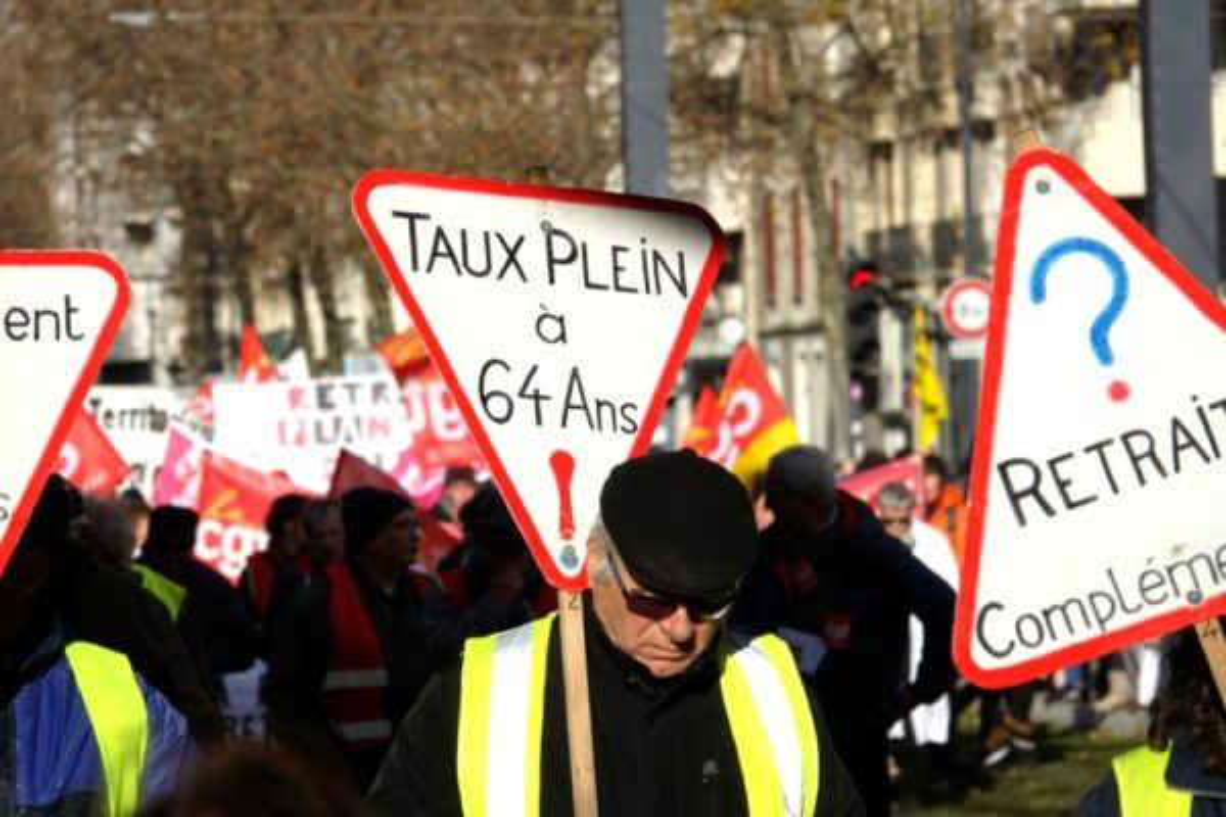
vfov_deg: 6.4
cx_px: 613
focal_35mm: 214
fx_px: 7287
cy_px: 408
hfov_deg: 9.6
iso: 100
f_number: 4
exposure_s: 1/800
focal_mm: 78.39
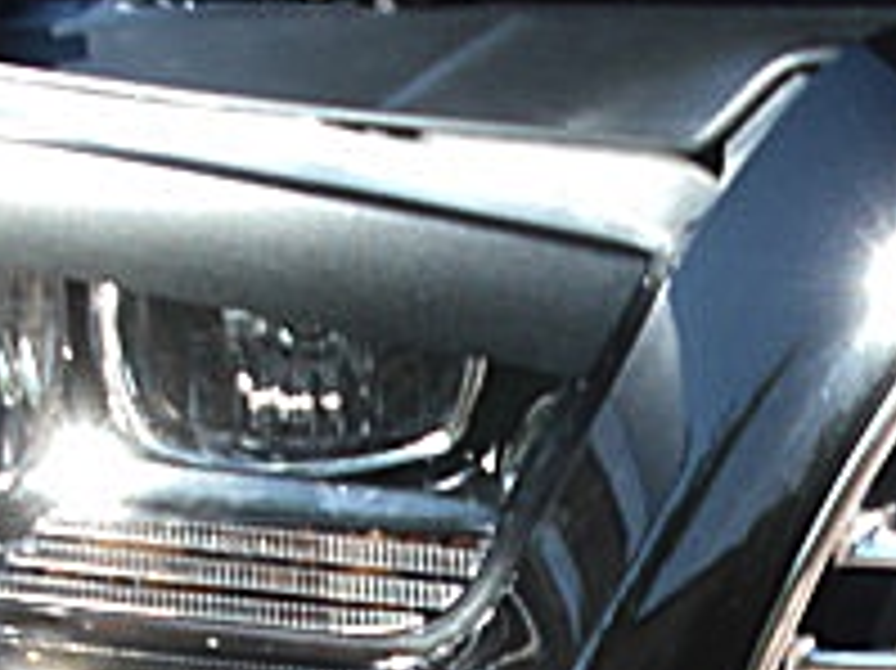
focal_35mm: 116
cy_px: 881
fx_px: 3001
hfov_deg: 16.7
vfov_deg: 12.4
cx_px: 819
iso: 50
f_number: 2.8
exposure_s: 1/160
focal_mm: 6.3
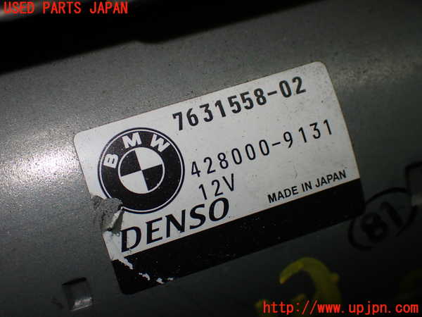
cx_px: 211
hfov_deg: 38.2
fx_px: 610
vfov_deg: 29.1
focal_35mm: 50
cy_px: 158
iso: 160
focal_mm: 9.01
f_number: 3.2
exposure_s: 1/200
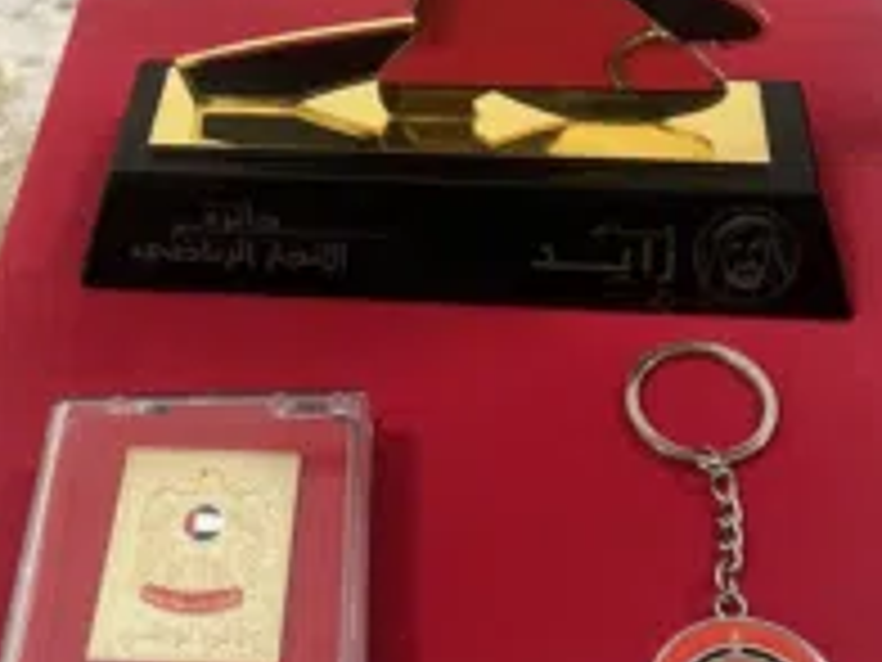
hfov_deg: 36.2
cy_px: 153
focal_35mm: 53
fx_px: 1350
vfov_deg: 27.1
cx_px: 450
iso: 250
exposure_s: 1/50
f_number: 1.6
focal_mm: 5.1
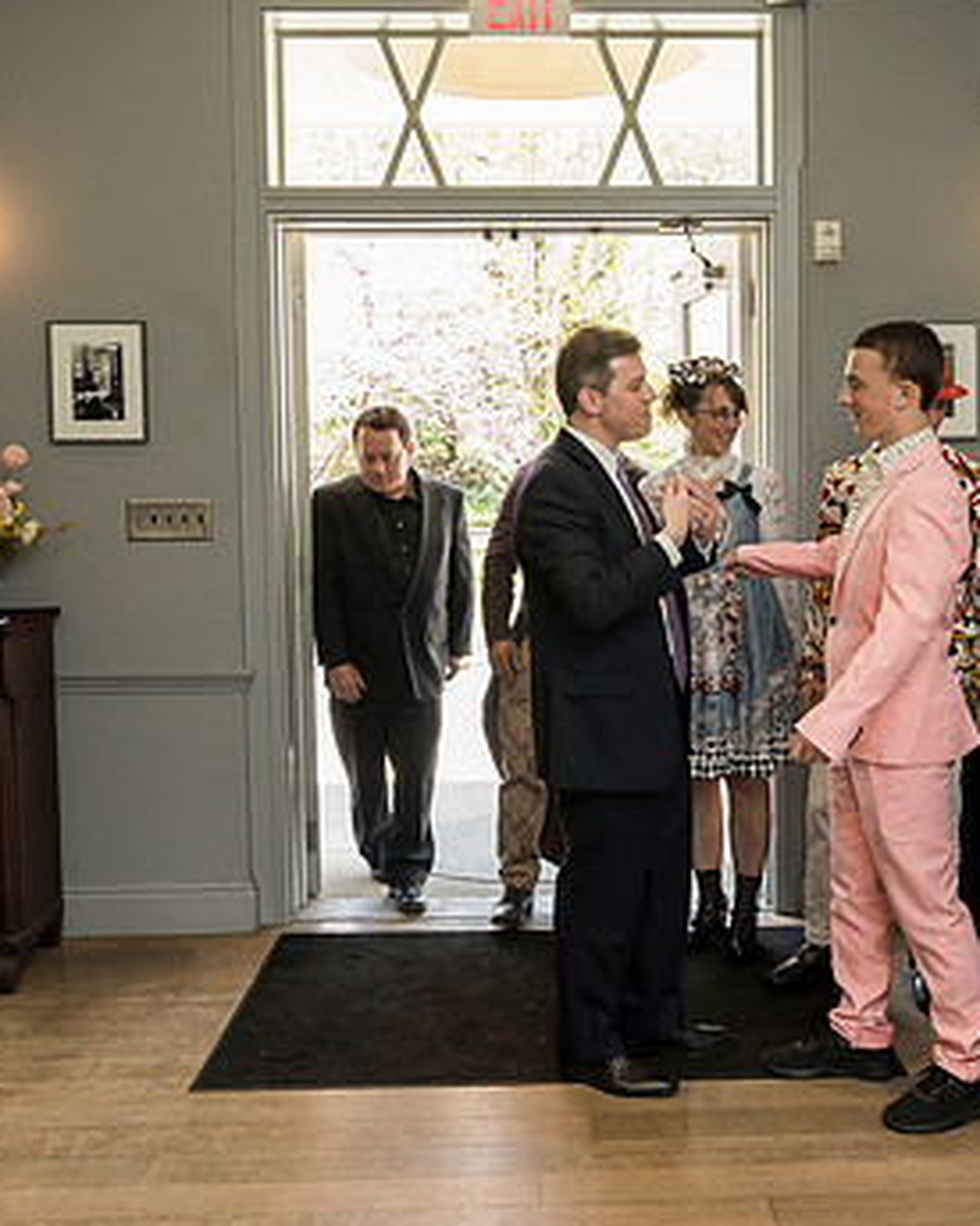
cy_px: 561
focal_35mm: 38
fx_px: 1378
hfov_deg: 38.9
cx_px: 609
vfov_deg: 47.9
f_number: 5.6
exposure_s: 1/125
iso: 1250
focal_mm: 24
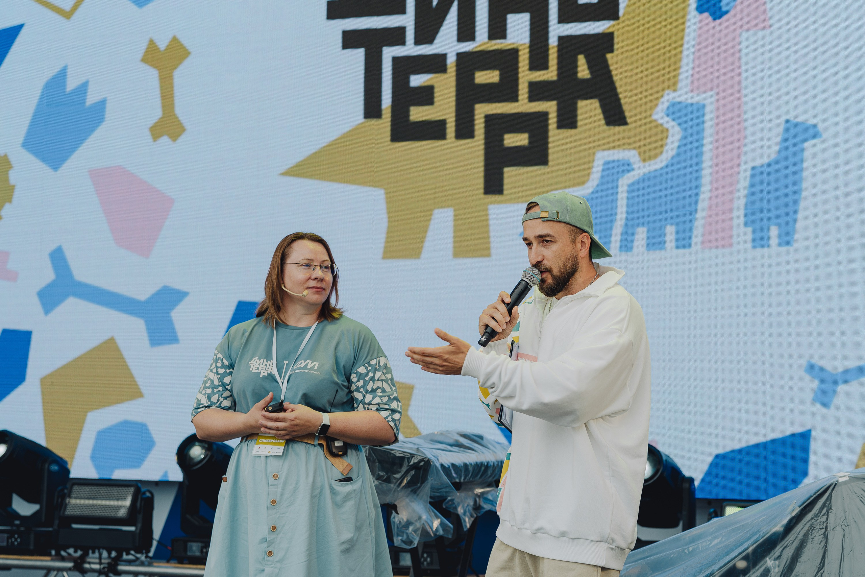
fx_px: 1820
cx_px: 475
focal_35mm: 76
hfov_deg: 26.7
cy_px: 283
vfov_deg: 18.0
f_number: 4
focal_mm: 68
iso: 50
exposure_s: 1/200
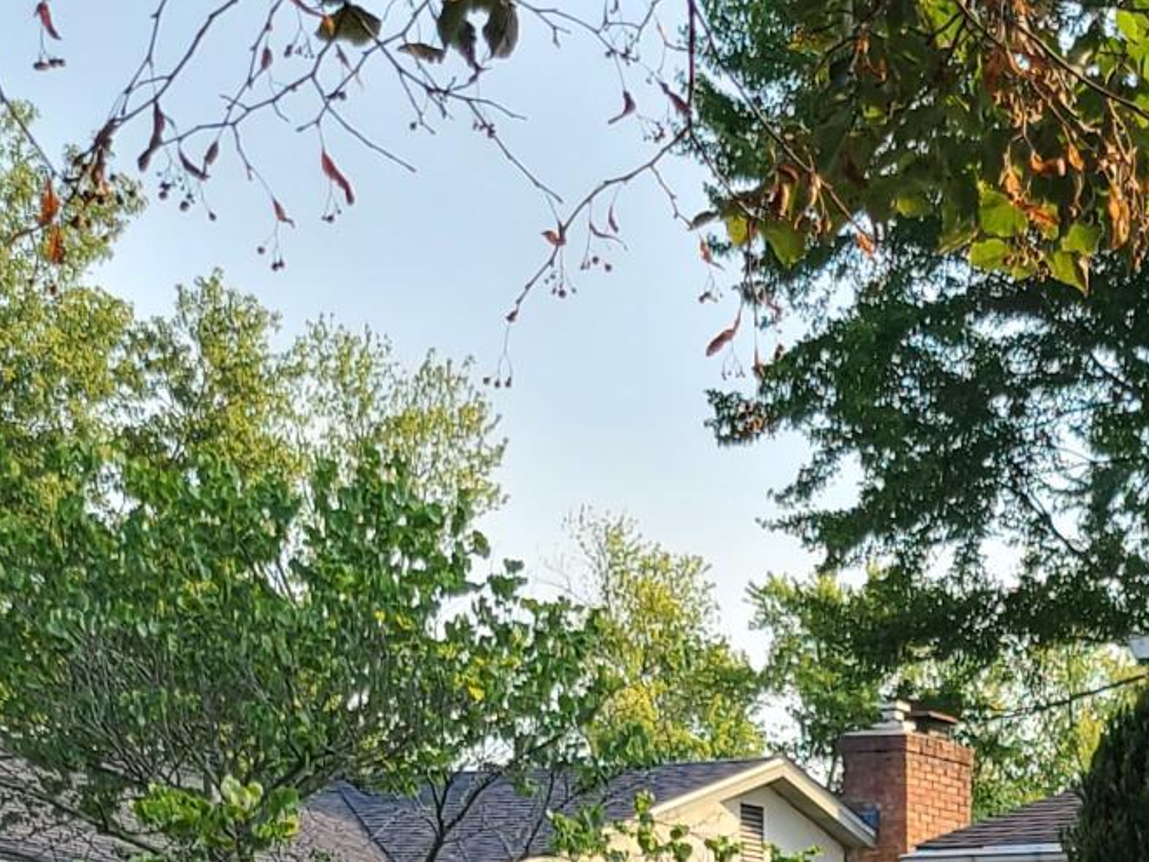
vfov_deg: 11.3
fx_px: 3917
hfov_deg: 15.6
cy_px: 1731
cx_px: 1644
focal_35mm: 118
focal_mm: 5.4
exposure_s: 1/577
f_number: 1.8
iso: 40
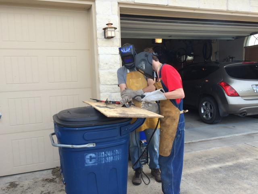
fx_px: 216
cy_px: 97
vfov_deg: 48.2
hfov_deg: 61.7
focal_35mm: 29
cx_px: 129
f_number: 2.2
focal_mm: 4.15
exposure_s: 1/266
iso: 32
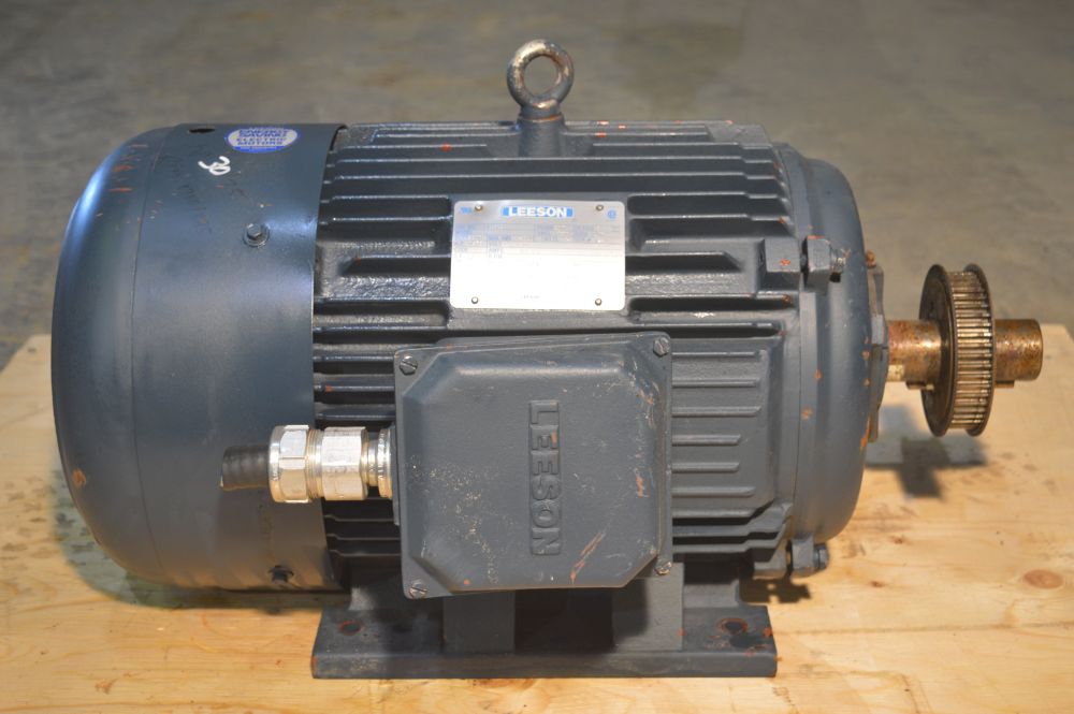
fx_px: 1699
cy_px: 357
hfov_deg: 35.1
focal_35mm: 57
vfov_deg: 23.7
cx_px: 537
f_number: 4.8
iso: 400
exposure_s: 1/20
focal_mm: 38
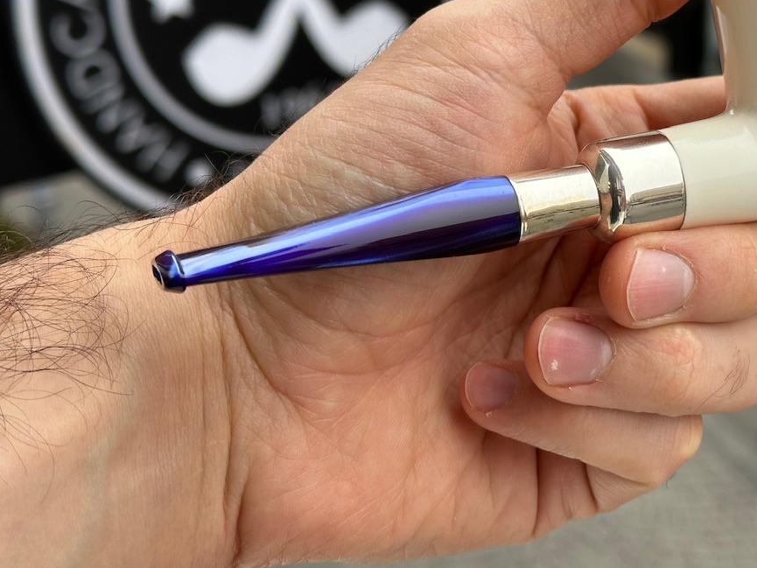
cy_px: 159
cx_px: 554
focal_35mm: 71
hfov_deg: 27.1
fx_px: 1553
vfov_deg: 20.6
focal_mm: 6.86
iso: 50
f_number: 1.78
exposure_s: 1/215
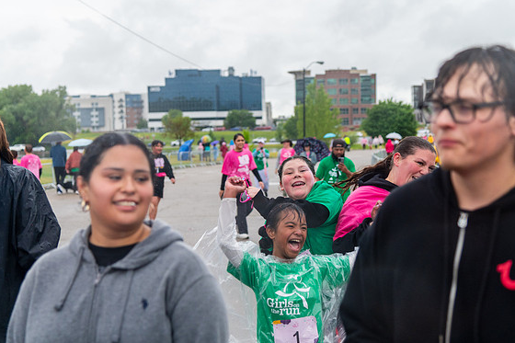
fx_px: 887
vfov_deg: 21.9
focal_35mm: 62
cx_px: 258
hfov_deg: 32.4
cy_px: 176
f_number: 4
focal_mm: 58
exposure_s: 1/3200
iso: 1600
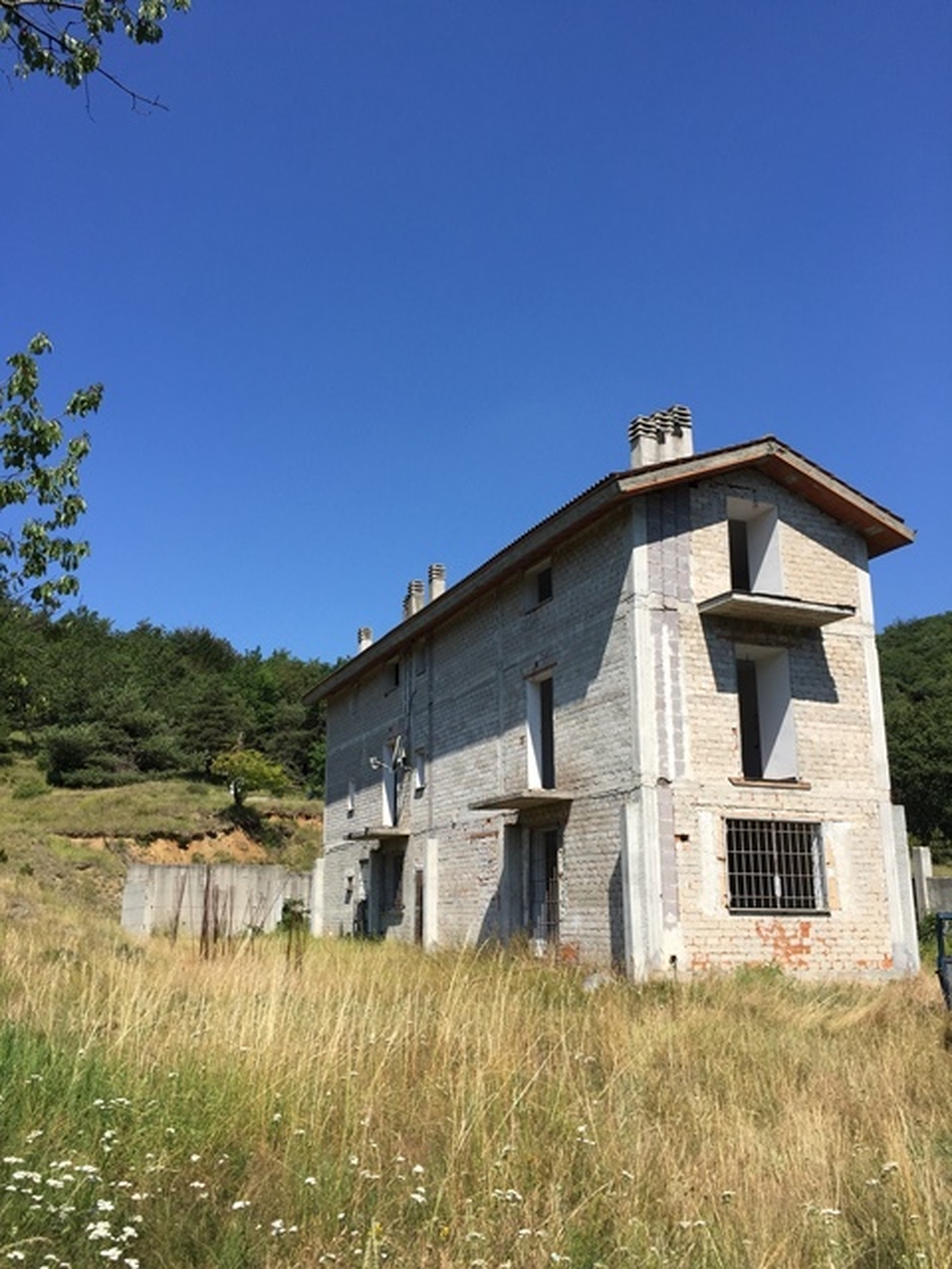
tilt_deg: +15.8
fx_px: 1063
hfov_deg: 48.2
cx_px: 476
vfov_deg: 61.7
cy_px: 634
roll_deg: +0.7
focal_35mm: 29
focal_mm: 4.15
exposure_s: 1/2198
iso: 32
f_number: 2.2
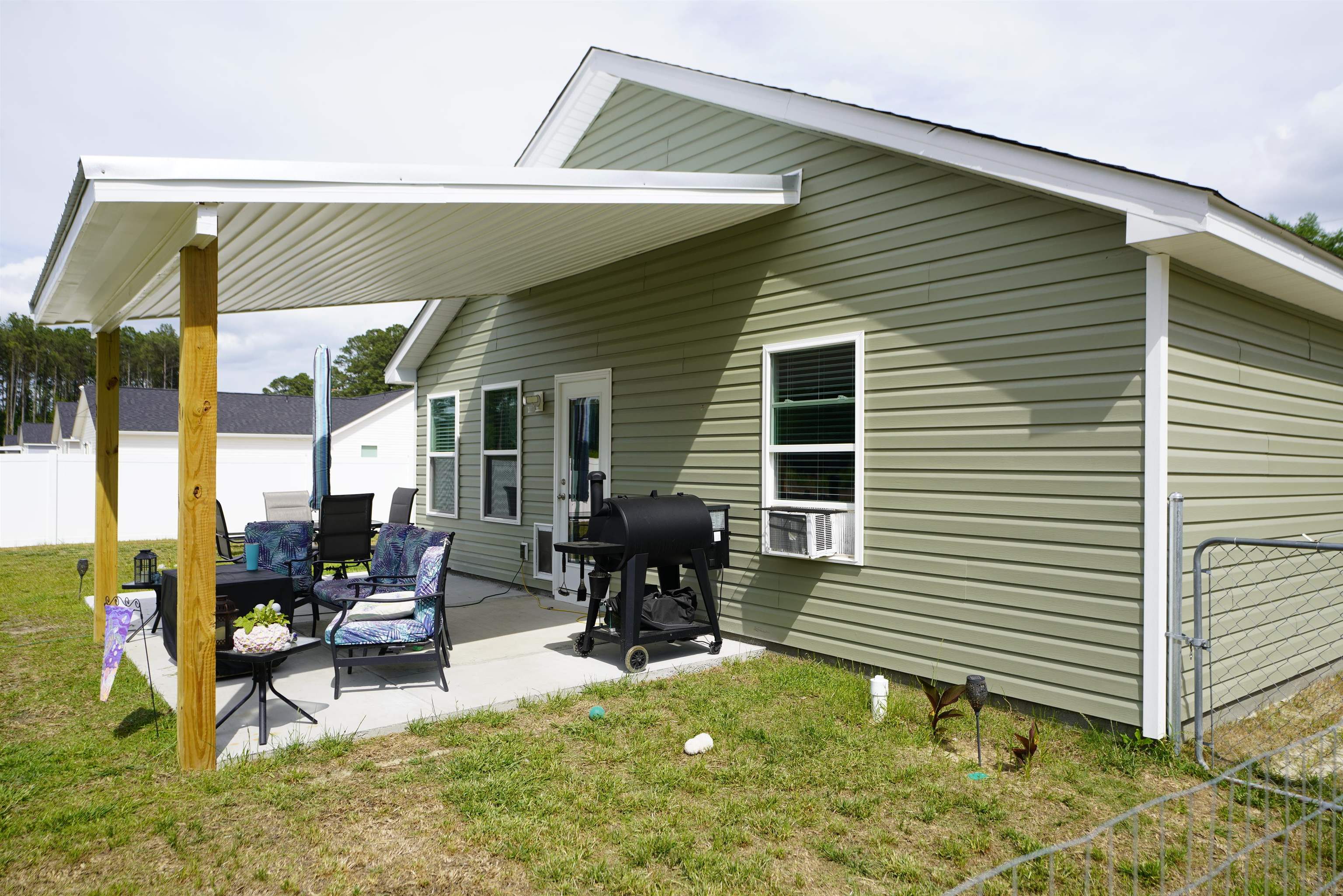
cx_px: 672
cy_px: 448
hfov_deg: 76.1
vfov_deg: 55.1
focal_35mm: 23
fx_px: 858
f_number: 5
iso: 100
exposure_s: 1/500
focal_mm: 23
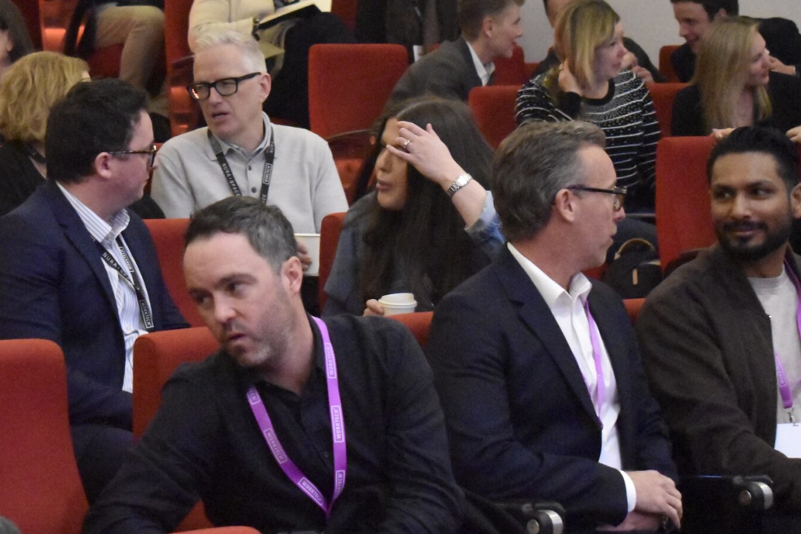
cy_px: 163
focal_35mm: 136
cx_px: 215
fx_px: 3026
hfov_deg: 15.0
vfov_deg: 10.1
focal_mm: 48
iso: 12800
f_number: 5.3
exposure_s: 1/100
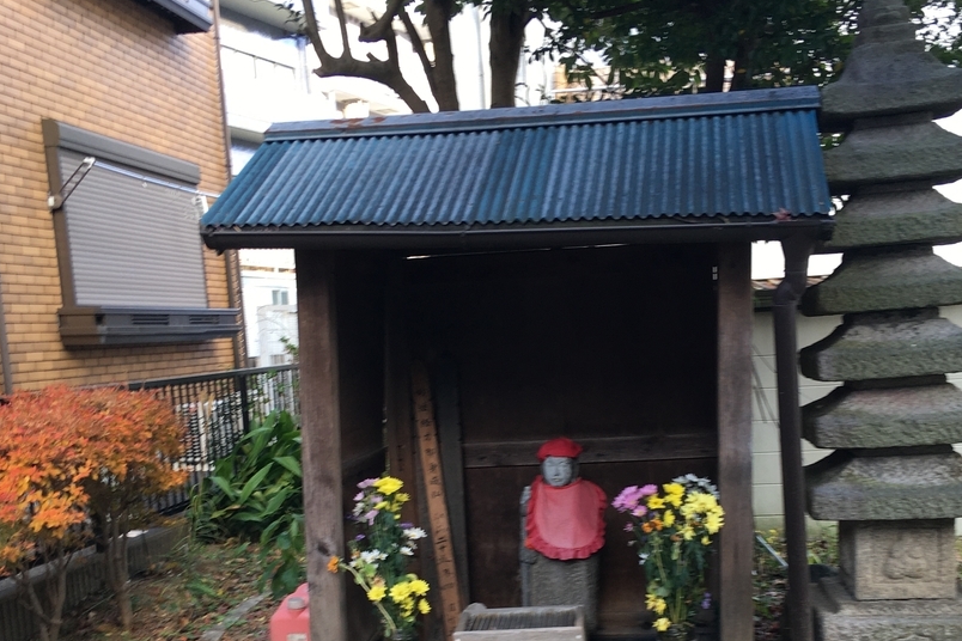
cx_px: 515
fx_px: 1202
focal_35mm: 45
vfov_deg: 29.2
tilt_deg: -6.5
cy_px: 508
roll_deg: +5.1
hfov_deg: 43.6
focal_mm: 4.15
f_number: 2.2
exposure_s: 1/60
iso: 25
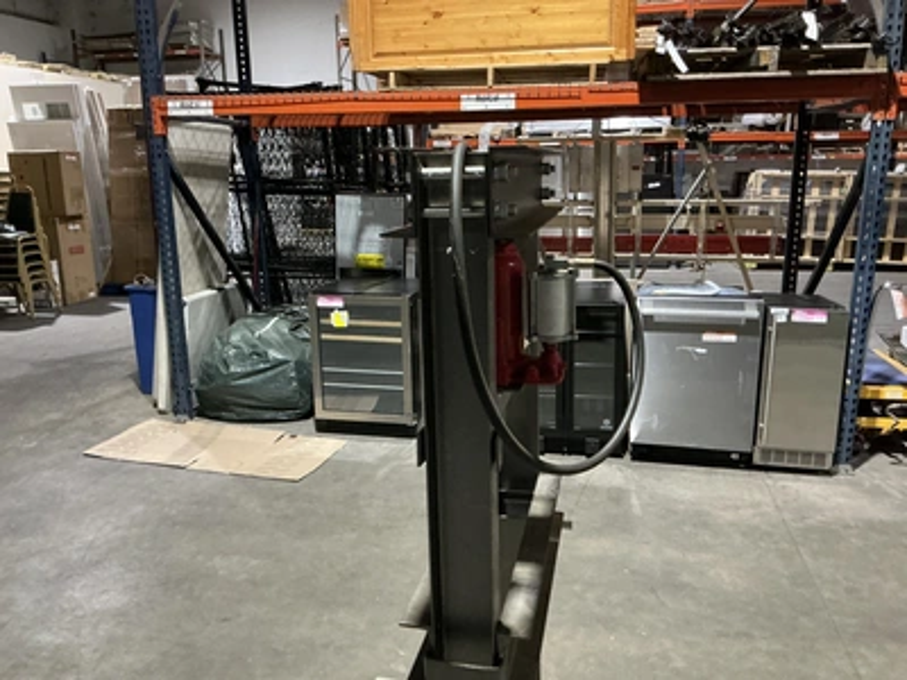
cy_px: 340
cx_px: 454
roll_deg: +0.4
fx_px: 734
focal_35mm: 28
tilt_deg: -14.2
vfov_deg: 49.7
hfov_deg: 63.4
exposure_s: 1/52
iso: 320
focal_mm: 3
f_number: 1.8
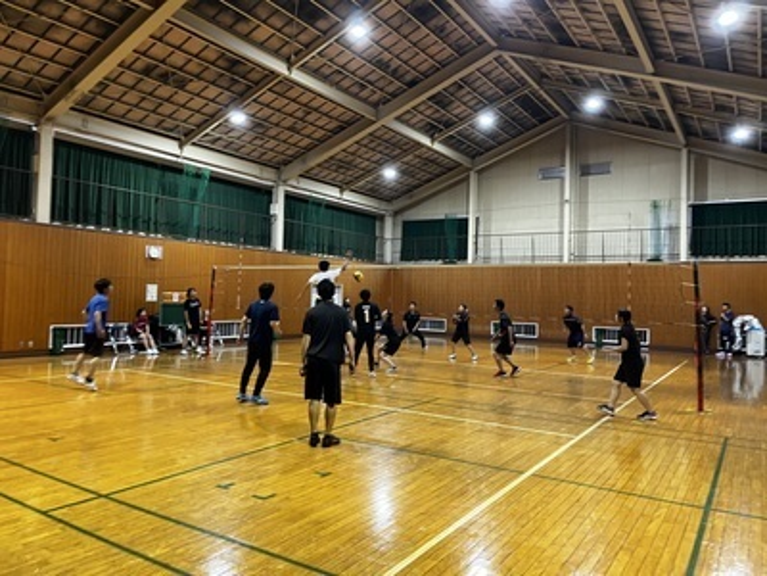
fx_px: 576
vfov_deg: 53.1
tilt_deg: +3.2
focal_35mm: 26
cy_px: 288
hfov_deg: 67.3
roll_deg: -1.5
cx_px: 384
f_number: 1.6
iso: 160
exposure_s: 1/50
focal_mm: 5.1
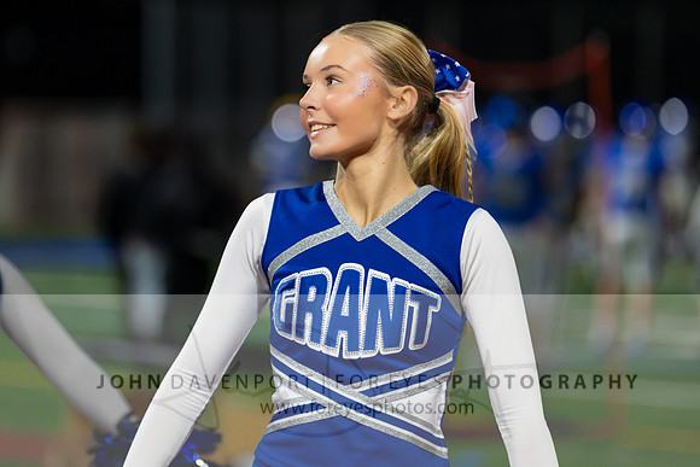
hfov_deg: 7.3
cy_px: 139
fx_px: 5463
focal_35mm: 281
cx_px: 298
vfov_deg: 4.9
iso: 18000
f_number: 2.8
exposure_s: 1/1250
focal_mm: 200
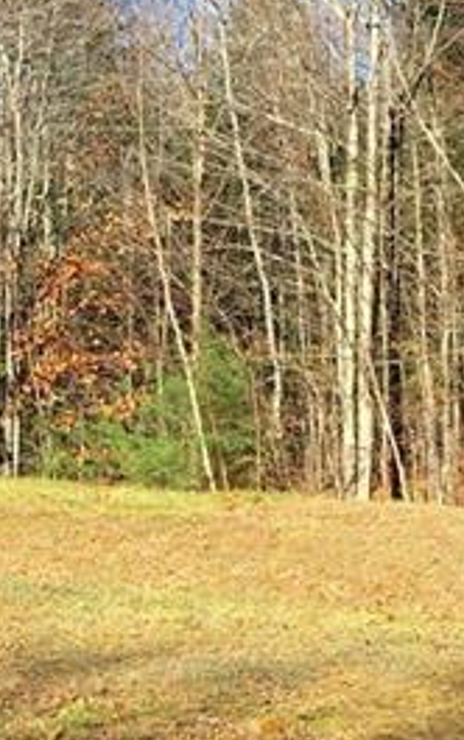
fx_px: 1798
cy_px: 584
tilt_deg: -6.2
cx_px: 165
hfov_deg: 14.7
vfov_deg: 23.0
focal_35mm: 89
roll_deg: +0.2
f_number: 2.2
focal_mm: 4.15
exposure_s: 1/746
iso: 25
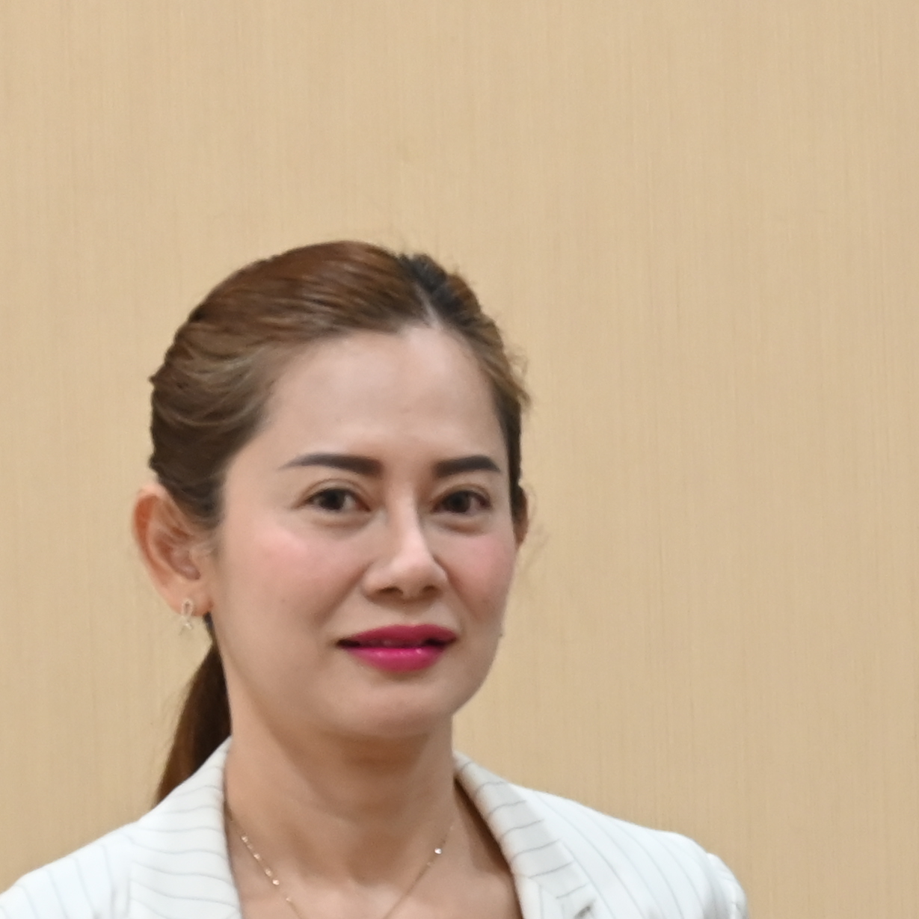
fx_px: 16310
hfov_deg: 3.2
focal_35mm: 543
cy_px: 1092
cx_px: 981
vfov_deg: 3.2
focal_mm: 94
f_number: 5.6
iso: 800
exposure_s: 1/30
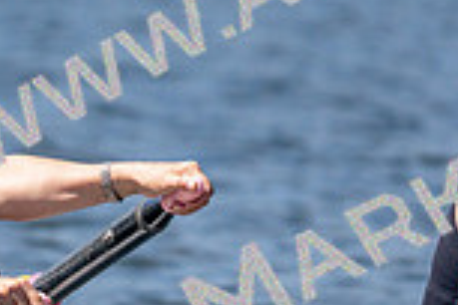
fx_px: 14909
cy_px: 220
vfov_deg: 1.2
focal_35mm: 1172
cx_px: -266
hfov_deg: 1.8
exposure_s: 1/2000
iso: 250
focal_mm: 309
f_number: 6.3
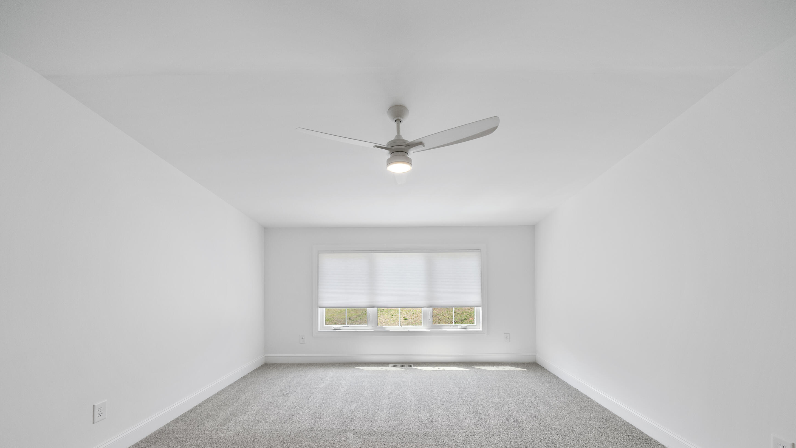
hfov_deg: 110.8
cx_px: 403
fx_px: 274
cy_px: 273
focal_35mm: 13
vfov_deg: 77.3
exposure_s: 1/30
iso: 800
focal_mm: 12
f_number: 7.1
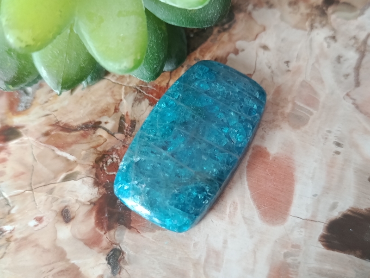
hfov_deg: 49.0
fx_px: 406
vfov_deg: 37.7
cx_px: 185
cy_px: 139
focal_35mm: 38
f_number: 1.7
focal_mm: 5.24
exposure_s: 1/25
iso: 1114
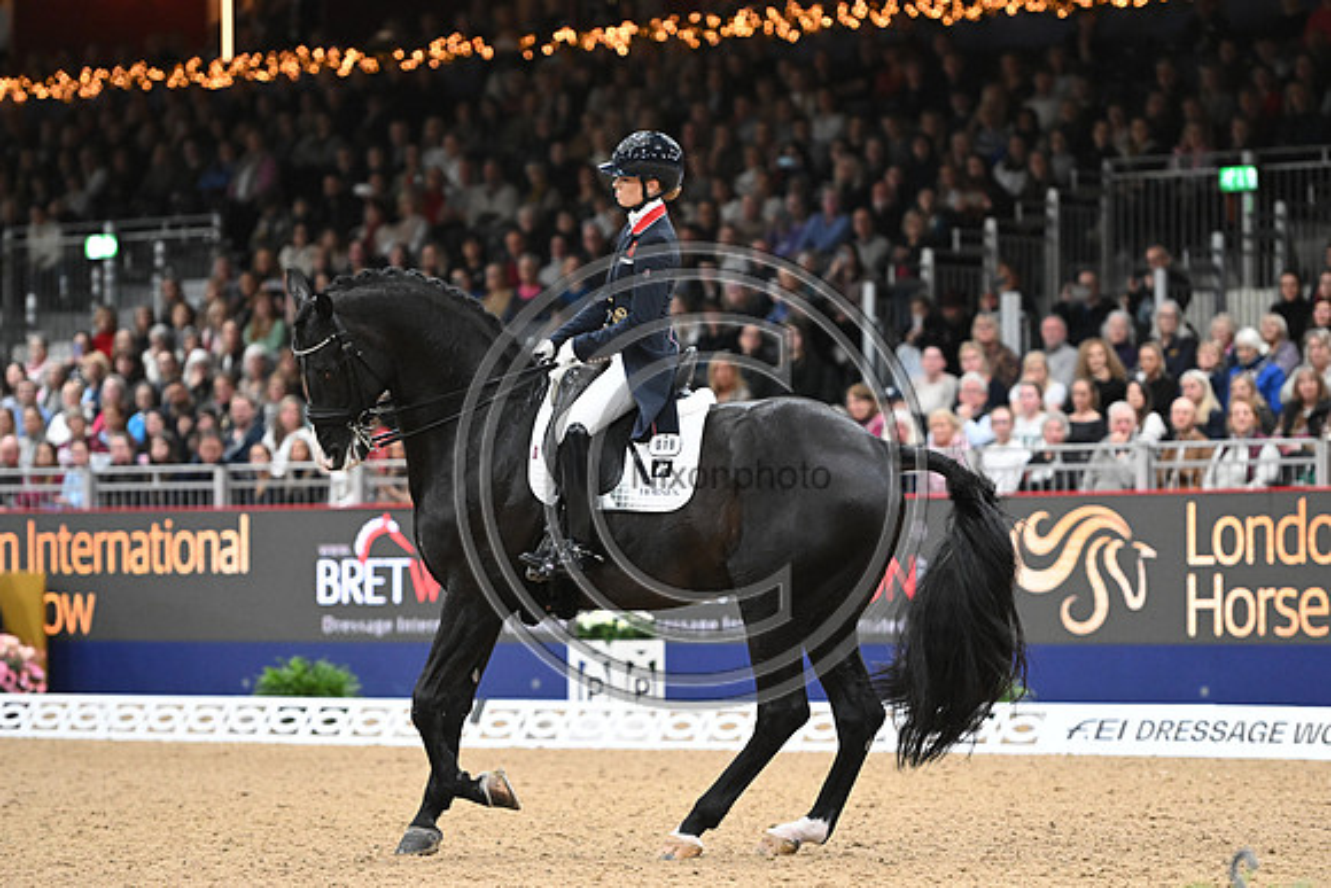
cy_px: 444
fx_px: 6286
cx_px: 666
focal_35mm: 170
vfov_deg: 8.1
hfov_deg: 12.1
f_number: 3.5
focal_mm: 170
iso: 6400
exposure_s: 1/800
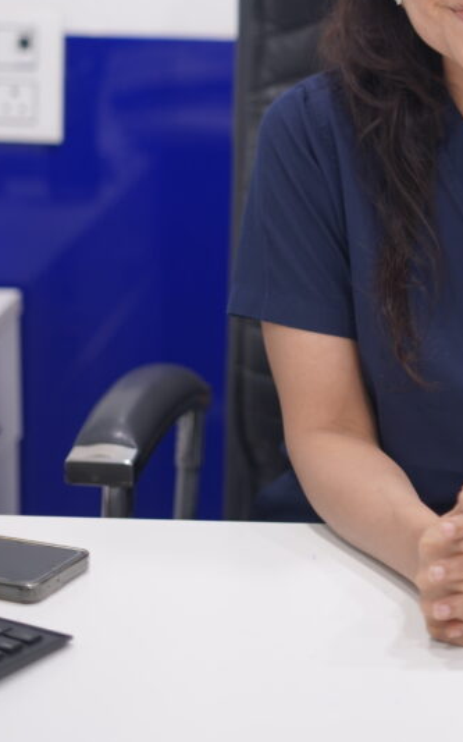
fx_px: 1979
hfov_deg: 13.2
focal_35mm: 98
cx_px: 436
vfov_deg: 20.7
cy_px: 47
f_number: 1.8
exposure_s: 1/100
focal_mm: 50
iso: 320
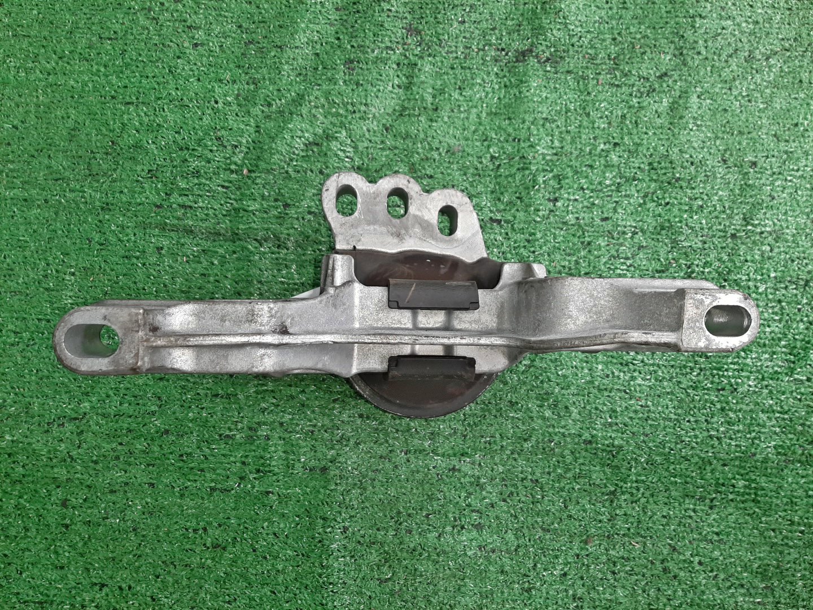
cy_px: 305
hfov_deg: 67.3
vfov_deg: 53.1
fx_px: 611
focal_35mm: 26
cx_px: 406
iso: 97
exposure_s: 1/50
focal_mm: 3.93
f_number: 1.7
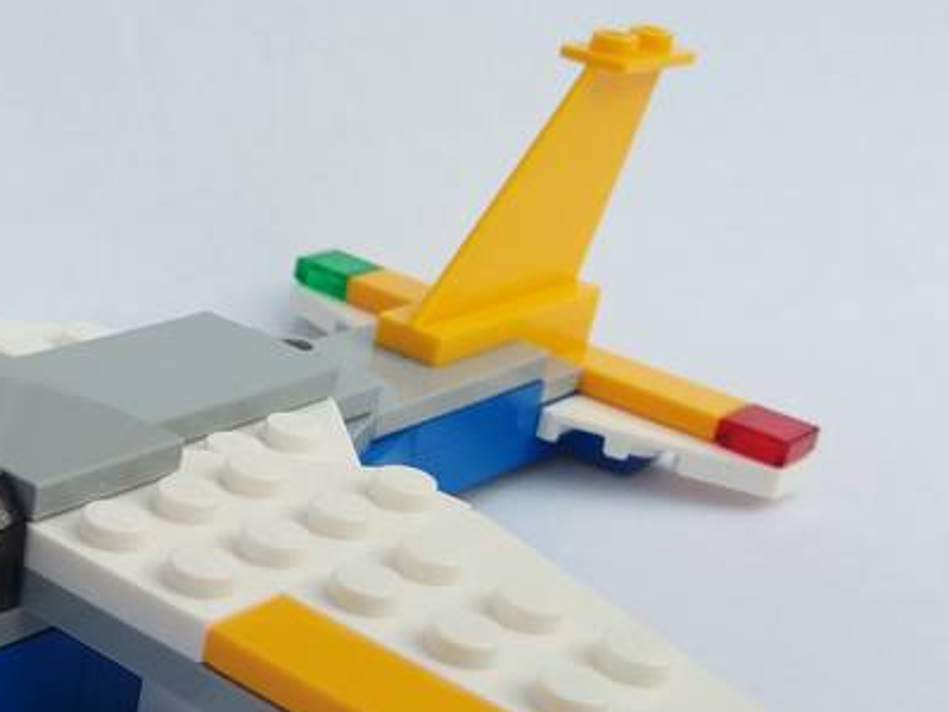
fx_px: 1727
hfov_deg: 29.6
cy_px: 552
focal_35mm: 63
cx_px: 123
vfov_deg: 23.0
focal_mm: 3.7
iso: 64
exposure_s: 1/1643
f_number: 1.9
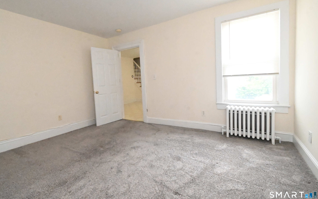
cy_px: 89
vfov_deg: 71.1
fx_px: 139
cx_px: 153
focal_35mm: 16
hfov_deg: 97.8
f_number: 13
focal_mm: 10
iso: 22800
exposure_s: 1/160
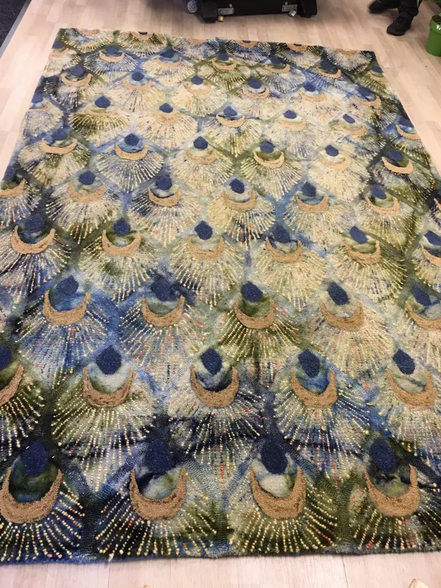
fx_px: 493
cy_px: 294
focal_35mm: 29
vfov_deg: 61.7
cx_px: 220
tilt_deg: -47.5
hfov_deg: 48.2
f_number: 2.2
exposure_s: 1/17
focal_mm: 4.15
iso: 64
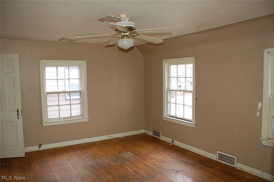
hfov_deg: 67.4
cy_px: 91
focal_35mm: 27
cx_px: 137
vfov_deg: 47.8
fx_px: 205
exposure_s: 1/60
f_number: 3.5
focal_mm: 18
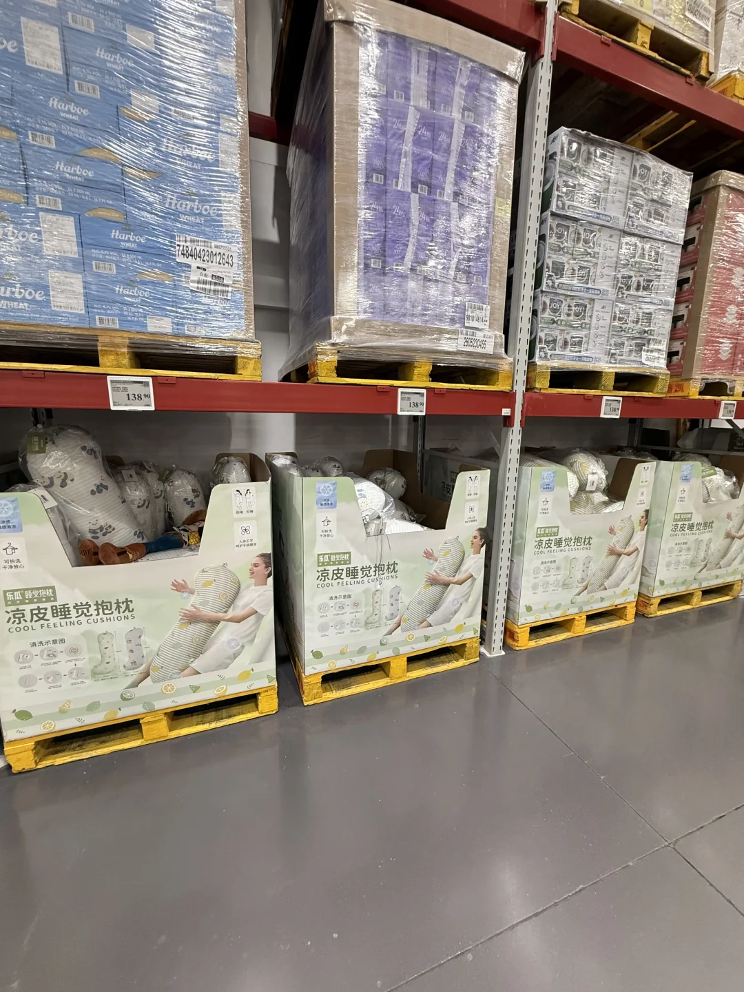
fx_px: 401
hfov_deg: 85.7
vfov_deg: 102.1
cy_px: 496
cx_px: 372
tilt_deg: -11.1
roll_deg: -1.4
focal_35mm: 14
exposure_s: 1/99
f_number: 2.2
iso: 200
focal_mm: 2.22
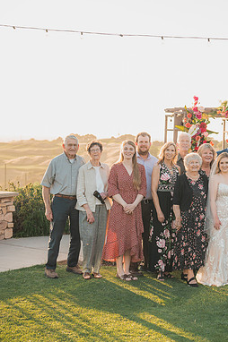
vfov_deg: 26.7
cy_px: 170
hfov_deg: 17.3
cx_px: 253
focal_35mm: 76
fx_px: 723
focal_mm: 50
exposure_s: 1/640
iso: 200
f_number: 2.8
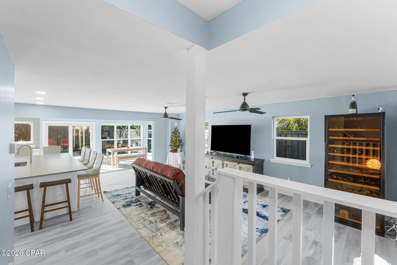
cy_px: 132
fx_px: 165
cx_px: 198
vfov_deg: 77.3
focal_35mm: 15
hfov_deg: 100.4
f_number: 9
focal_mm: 10
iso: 400
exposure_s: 1/25
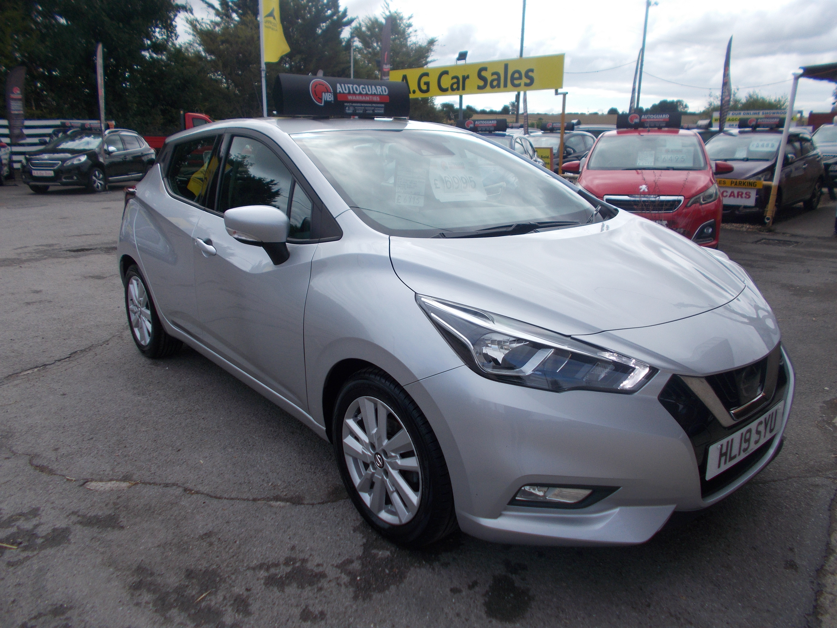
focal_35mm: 26
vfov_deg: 53.1
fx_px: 629
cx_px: 418
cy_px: 314
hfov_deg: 67.3
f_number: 8
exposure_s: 1/125
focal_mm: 4.6
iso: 80
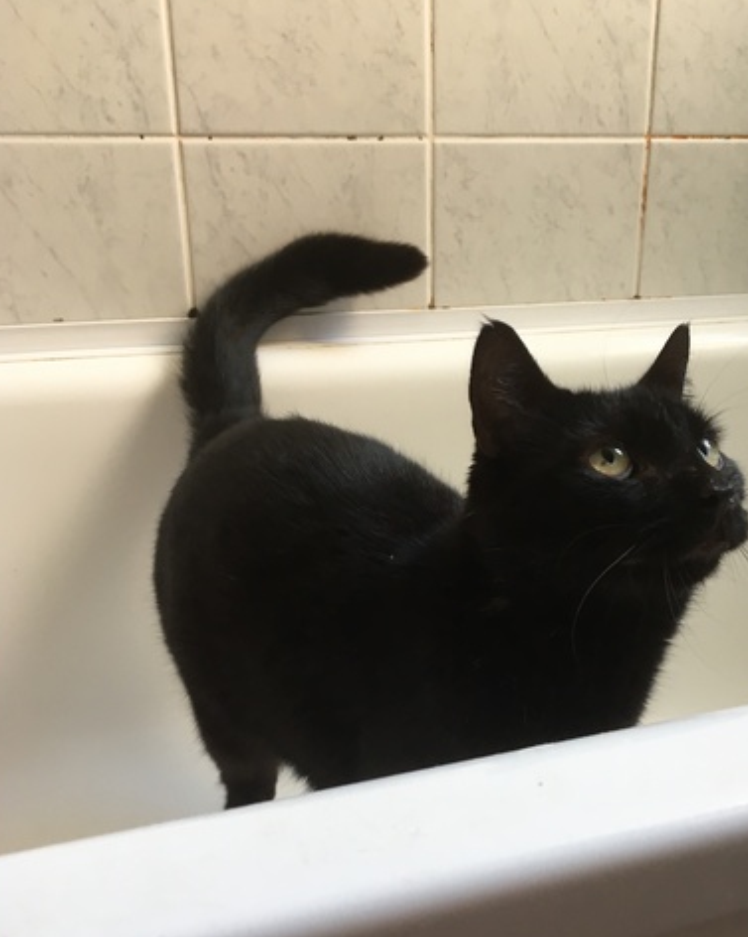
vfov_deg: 49.9
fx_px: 997
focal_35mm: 36
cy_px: 572
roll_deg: +1.3
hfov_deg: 41.0
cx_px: 423
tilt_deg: -20.2
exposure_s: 1/33
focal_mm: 4.15
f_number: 2.2
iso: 80
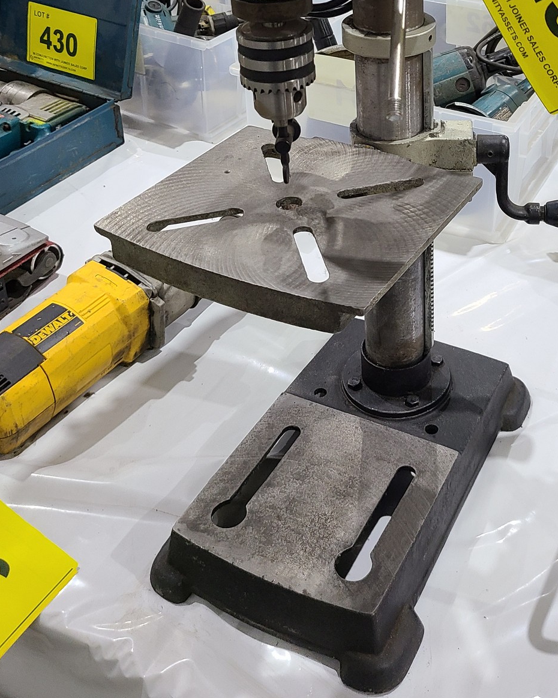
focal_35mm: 44
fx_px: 909
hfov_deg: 33.6
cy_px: 103
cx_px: 404
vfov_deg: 39.7
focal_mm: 5.4
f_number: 1.8
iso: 200
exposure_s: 1/60
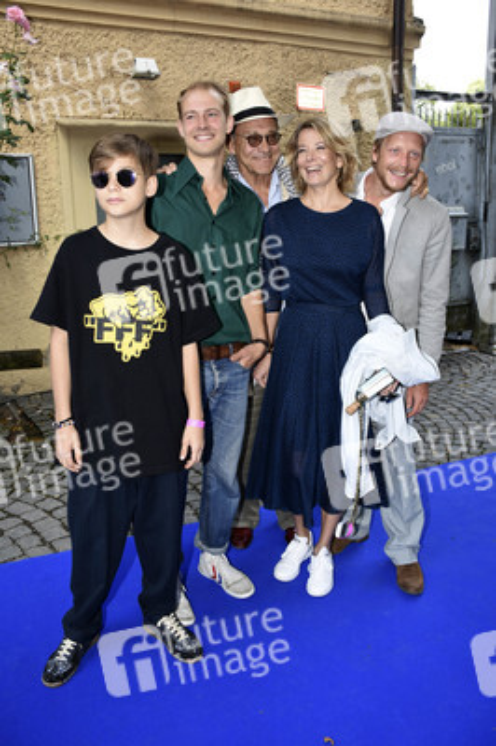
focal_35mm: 30
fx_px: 621
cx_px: 248
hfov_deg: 43.5
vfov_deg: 62.0
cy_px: 373
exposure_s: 1/160
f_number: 3.5
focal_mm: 20
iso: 100
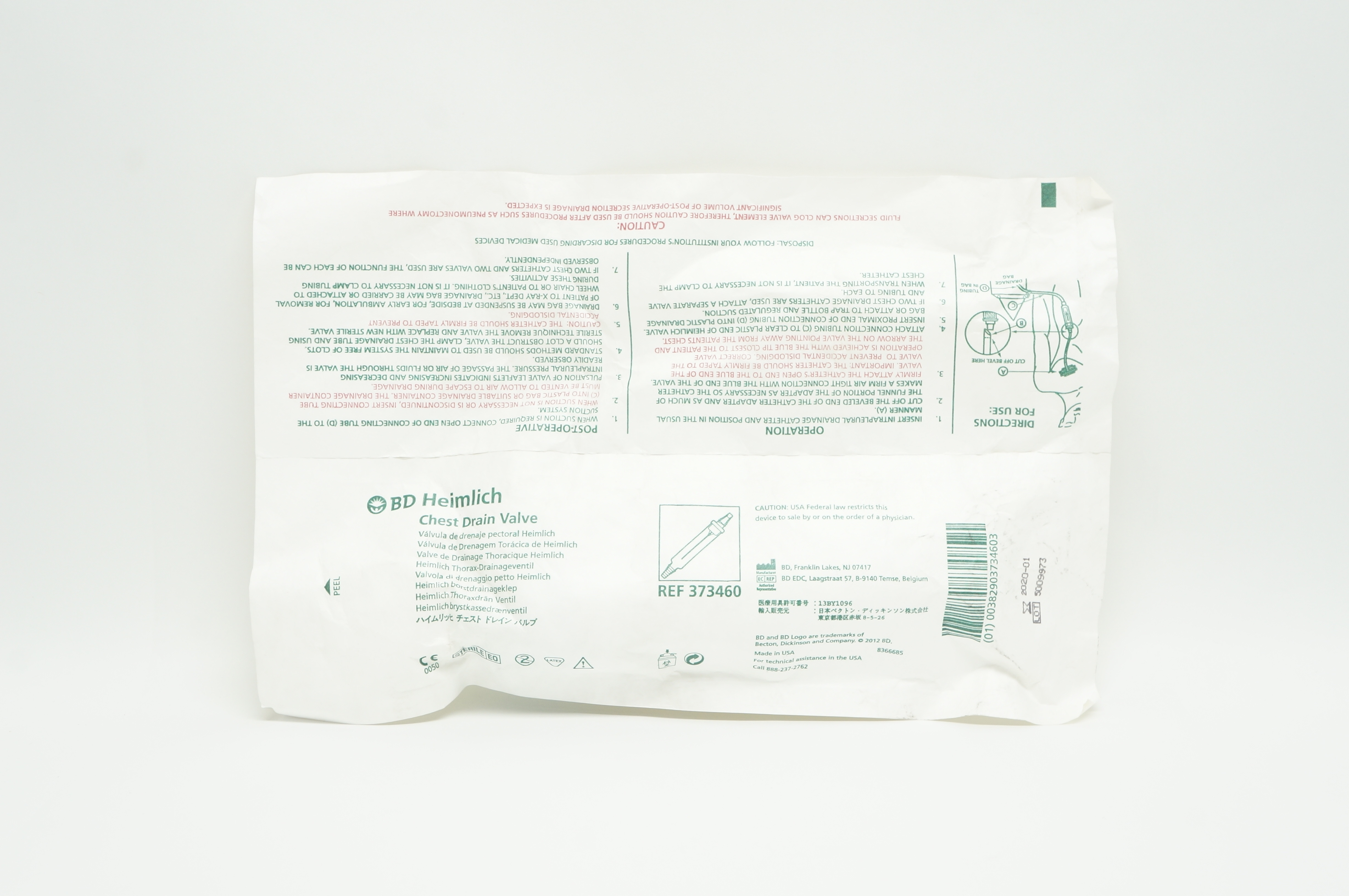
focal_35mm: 45
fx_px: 1684
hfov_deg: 43.6
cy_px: 448
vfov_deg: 29.8
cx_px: 674
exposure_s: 1/25
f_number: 9
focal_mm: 30
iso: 400
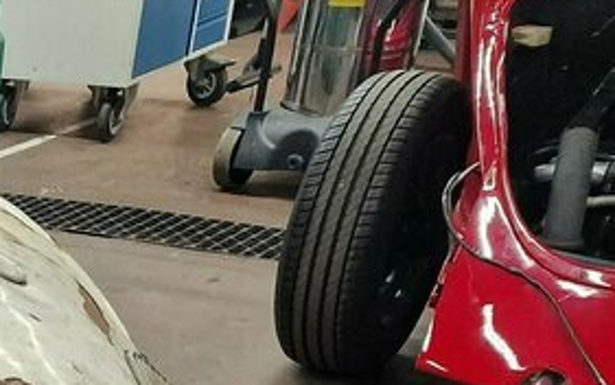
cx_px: -659
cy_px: 604
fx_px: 1744
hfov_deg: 15.4
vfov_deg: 12.0
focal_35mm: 104
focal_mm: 6.4
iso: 250
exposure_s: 1/100
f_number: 1.8
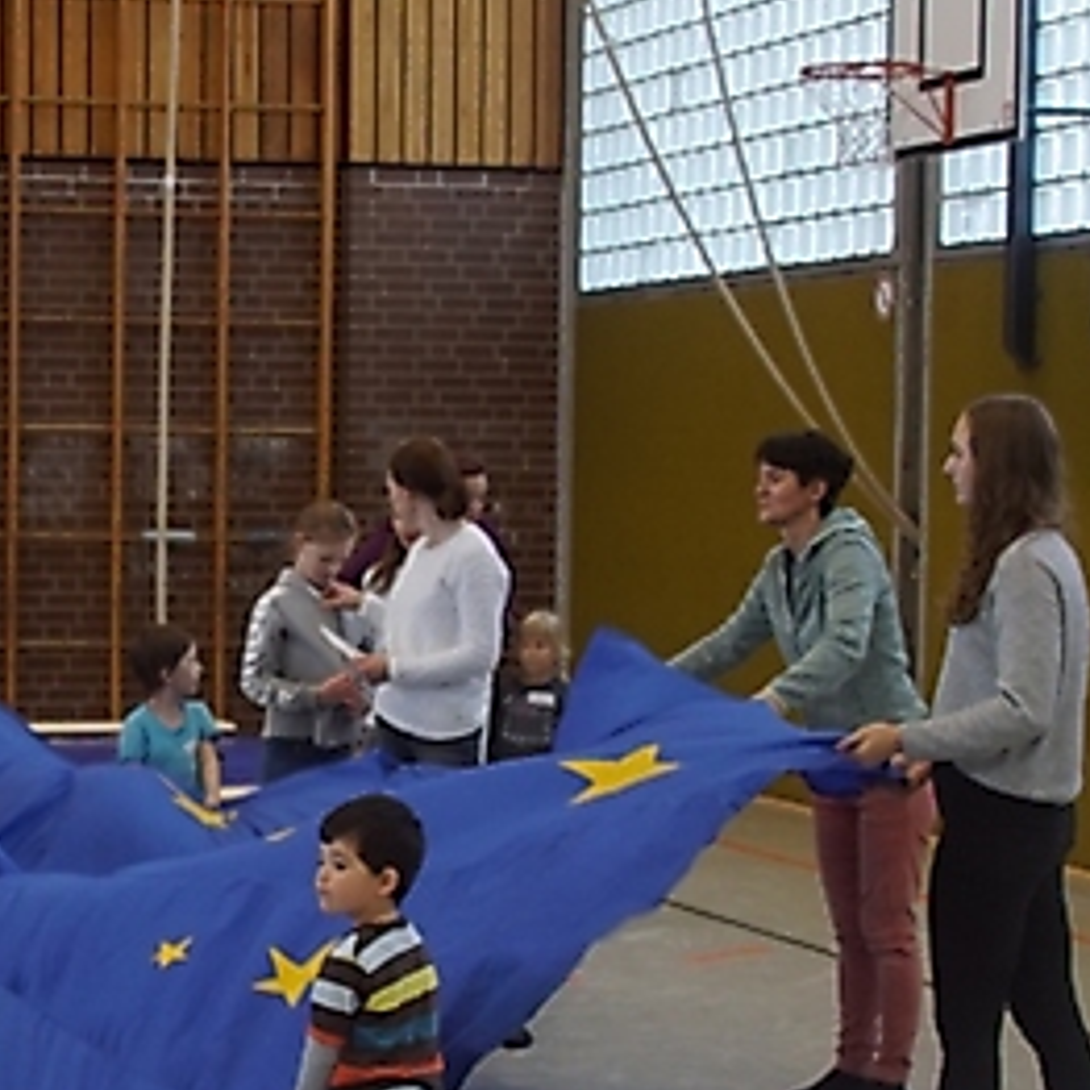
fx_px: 3812
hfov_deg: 16.1
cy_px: 741
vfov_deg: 16.2
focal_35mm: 107
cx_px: 160
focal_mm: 22
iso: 500
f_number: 4
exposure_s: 1/60
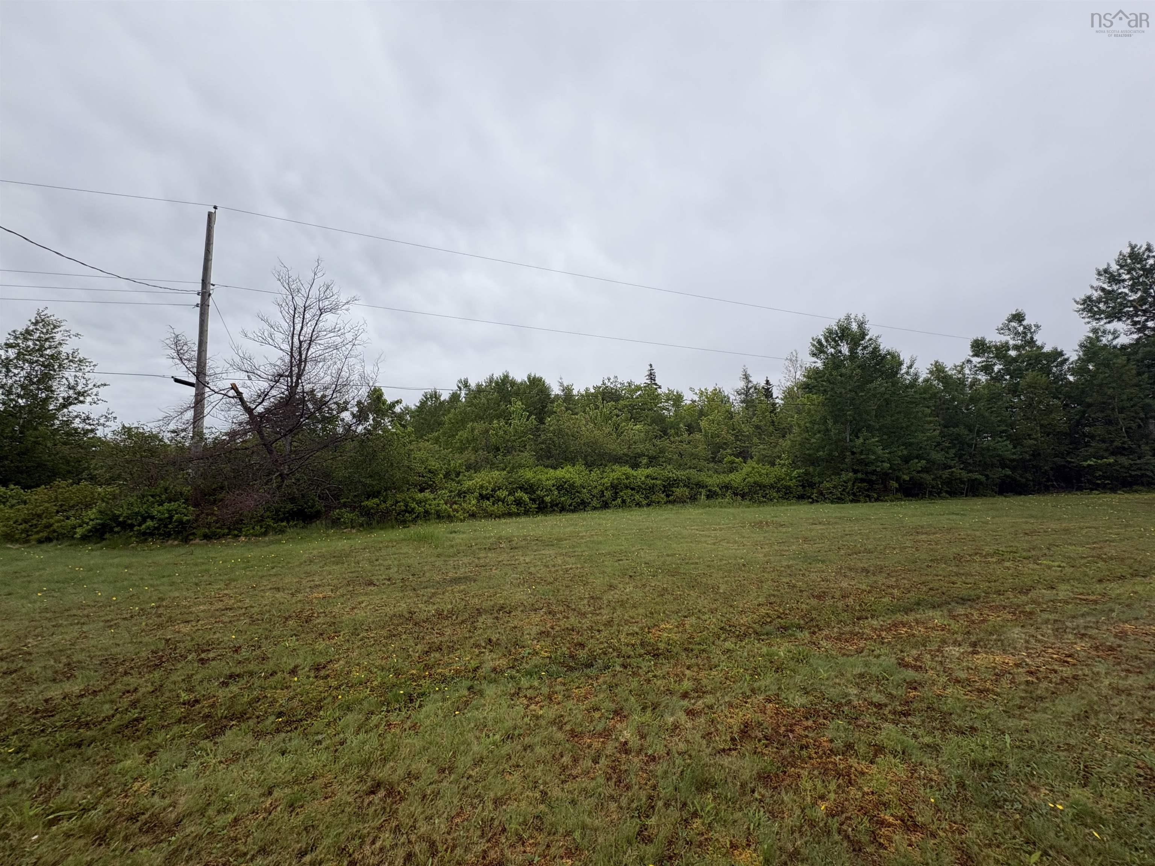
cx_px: 578
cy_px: 433
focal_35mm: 14
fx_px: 467
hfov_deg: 102.1
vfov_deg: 85.7
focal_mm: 2.22
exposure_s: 1/1600
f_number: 2.2
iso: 50
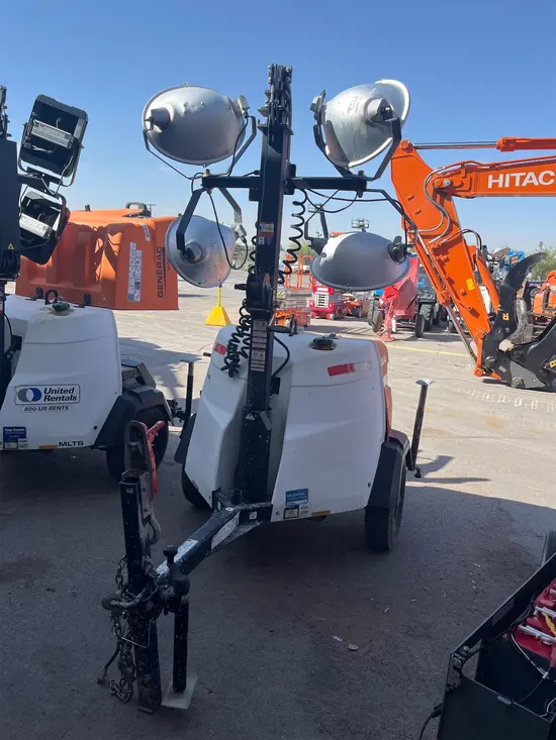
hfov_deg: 53.1
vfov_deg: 67.3
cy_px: 370
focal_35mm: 26
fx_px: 557
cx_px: 278
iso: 50
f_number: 1.6
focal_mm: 5.1
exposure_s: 1/1890
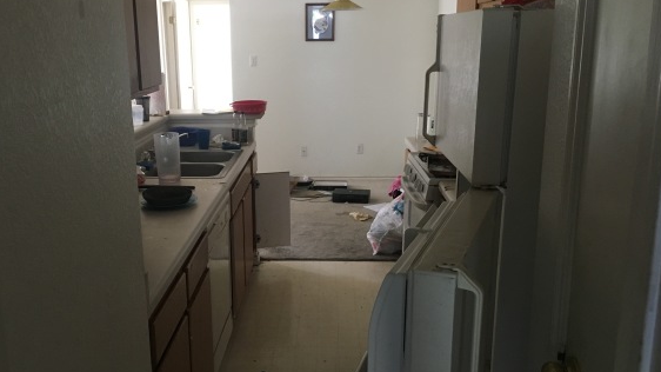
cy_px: 191
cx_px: 298
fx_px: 631
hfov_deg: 55.2
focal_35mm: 36
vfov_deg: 32.8
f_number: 2.2
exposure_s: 1/24
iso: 200
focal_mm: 4.15
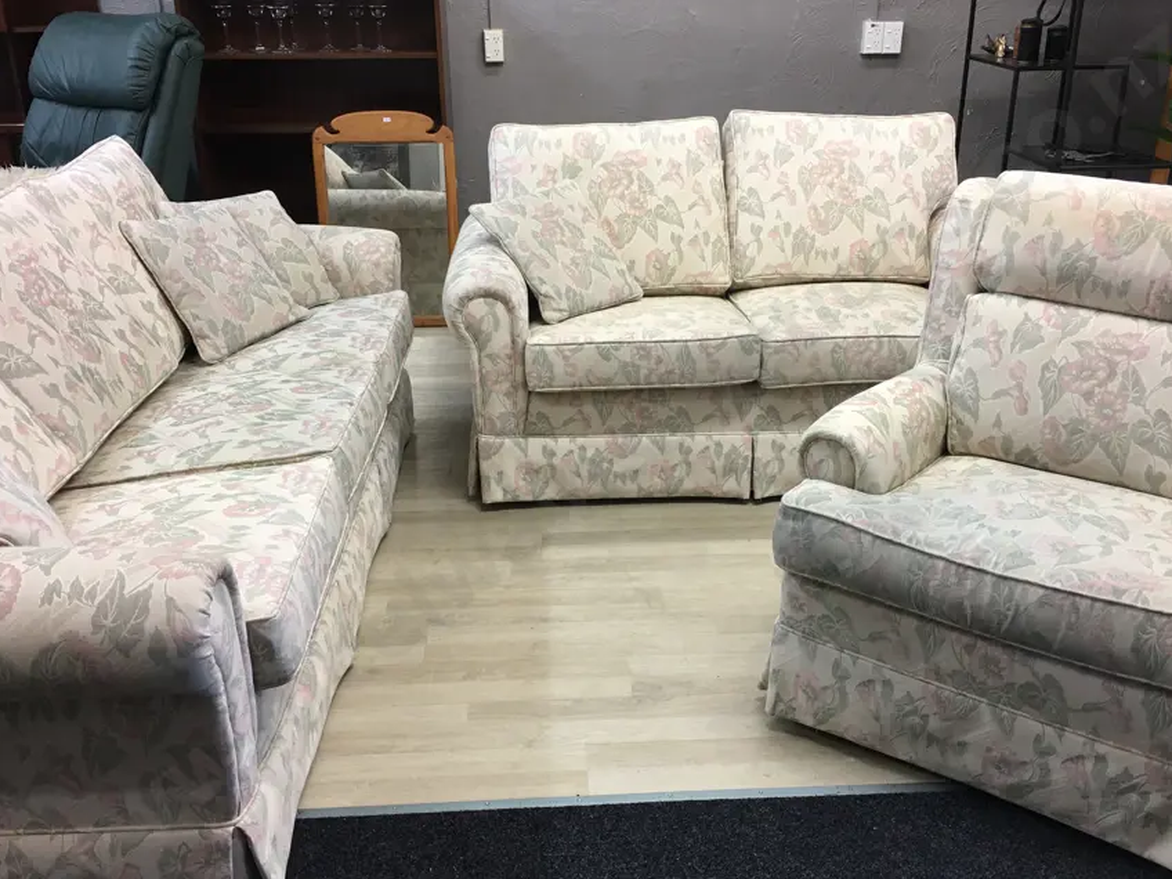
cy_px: 464
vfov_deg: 40.7
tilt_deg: -21.6
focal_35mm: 35
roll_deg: -0.8
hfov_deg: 52.6
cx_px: 614
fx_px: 1185
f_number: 2.2
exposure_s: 1/17
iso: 32
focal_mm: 4.15
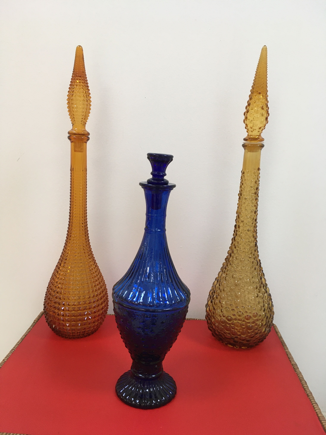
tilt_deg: -13.0
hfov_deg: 48.2
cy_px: 218
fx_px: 364
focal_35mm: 29
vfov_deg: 61.7
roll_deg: -1.6
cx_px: 163
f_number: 2.2
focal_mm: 4.15
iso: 125
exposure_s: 1/33
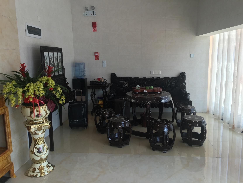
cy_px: 92
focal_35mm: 29
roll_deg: +0.9
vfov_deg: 48.2
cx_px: 122
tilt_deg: -8.1
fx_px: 204
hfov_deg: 61.7
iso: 25
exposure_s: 1/103
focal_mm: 4.15
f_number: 2.2
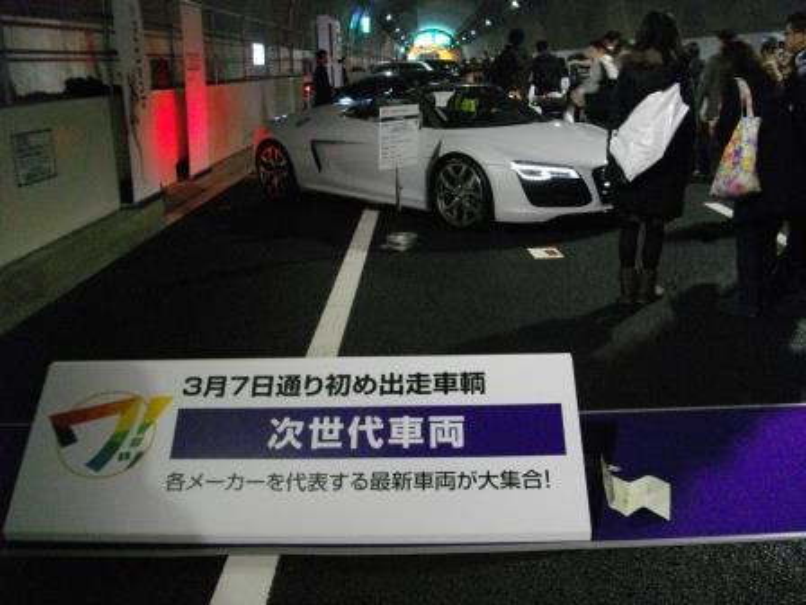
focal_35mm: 32
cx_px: 403
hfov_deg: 56.8
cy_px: 302
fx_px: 745
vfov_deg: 44.2
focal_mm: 5.7
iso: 800
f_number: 2.9
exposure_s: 1/15
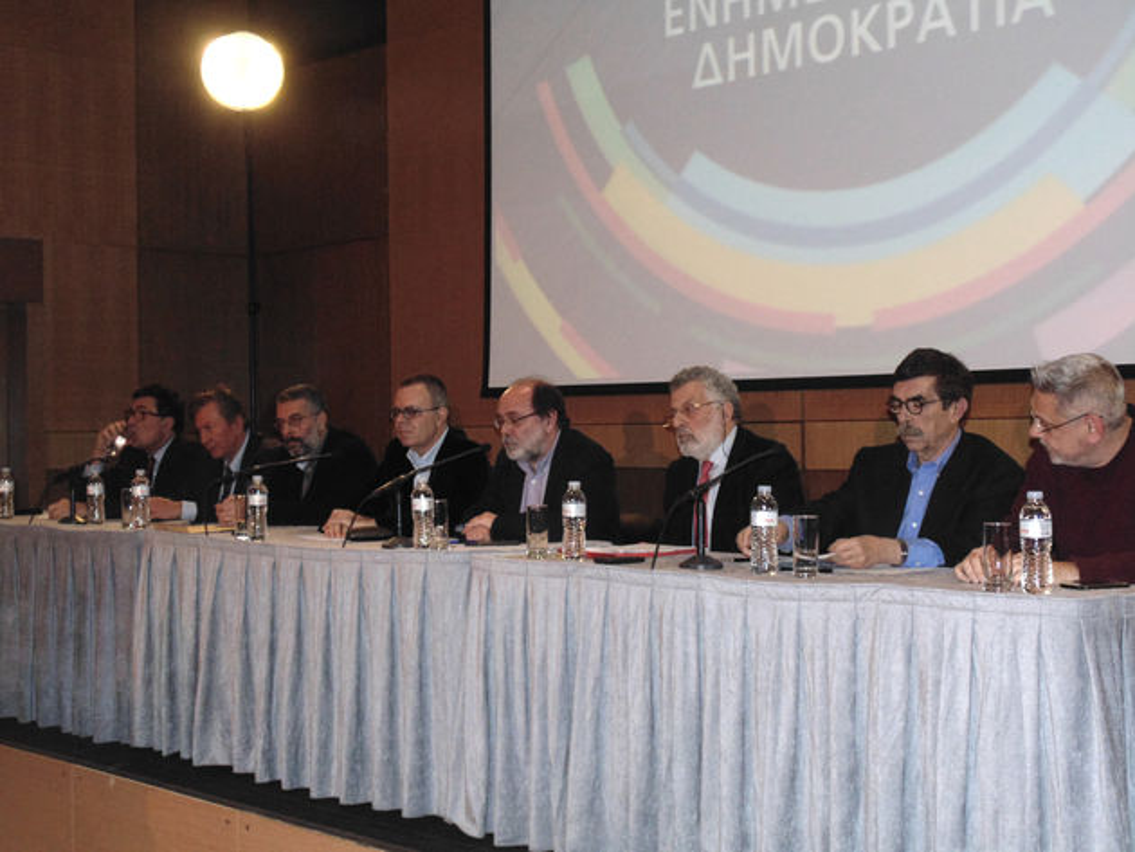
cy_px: 426
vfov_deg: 27.5
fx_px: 1738
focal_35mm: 53
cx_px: 568
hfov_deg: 36.2
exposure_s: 1/60
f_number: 3.9
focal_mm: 9.5
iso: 320
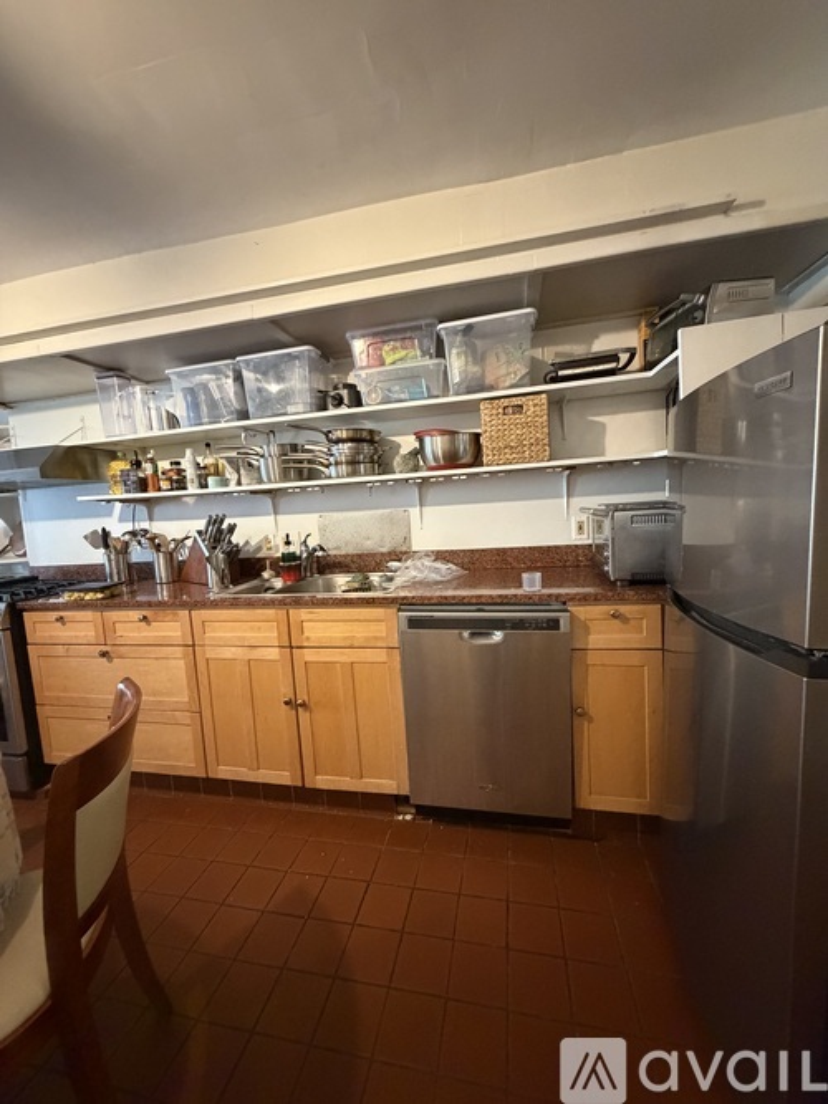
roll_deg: +3.5
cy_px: 552
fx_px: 447
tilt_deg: -6.7
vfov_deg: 102.1
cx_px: 414
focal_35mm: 14
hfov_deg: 85.7
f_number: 2.2
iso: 1000
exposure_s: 1/40
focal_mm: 2.22
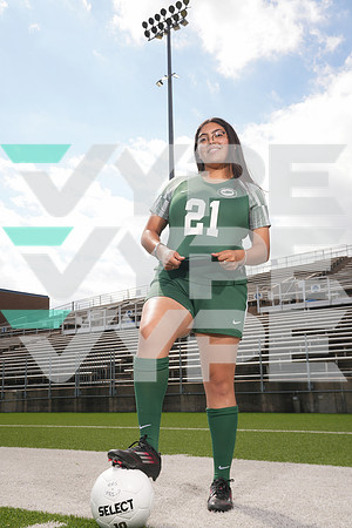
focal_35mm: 37
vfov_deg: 51.9
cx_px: 176
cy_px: 264
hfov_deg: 35.9
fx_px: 543
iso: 125
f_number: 9
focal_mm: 37
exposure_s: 1/200
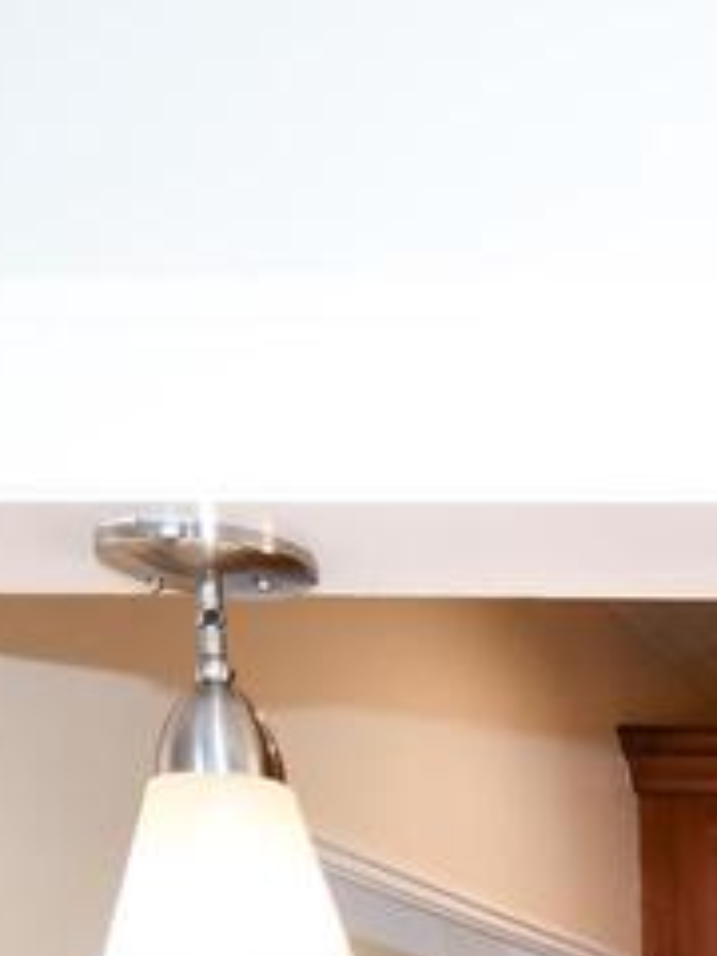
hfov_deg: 17.0
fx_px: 2044
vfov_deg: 22.5
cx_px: 1215
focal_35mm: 74
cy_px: 1356
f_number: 4
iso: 280
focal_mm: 12
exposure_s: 1/60
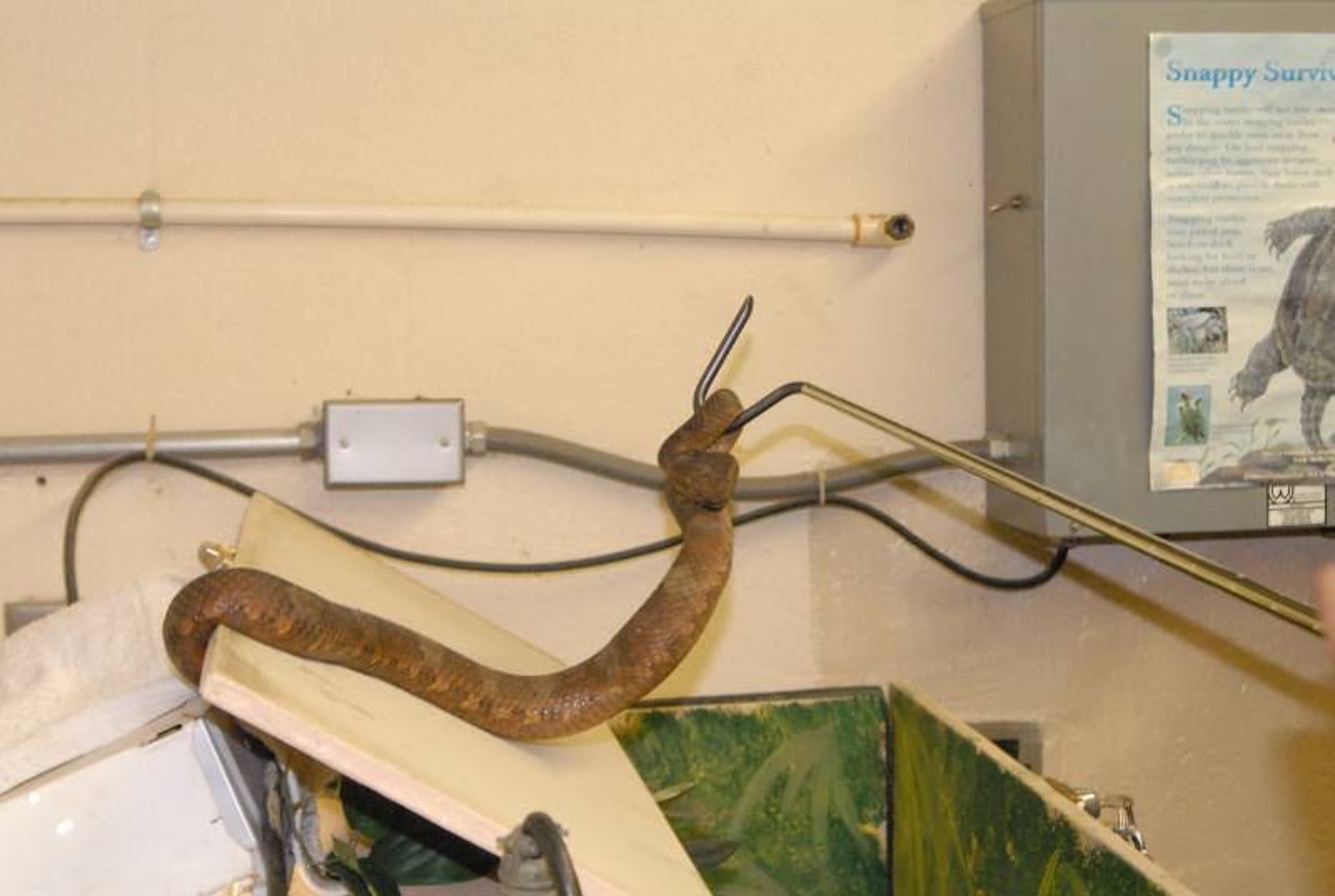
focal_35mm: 54
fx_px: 2007
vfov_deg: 25.2
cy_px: 448
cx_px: 668
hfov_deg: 36.8
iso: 1600
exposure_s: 1/60
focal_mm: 36
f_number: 5.6
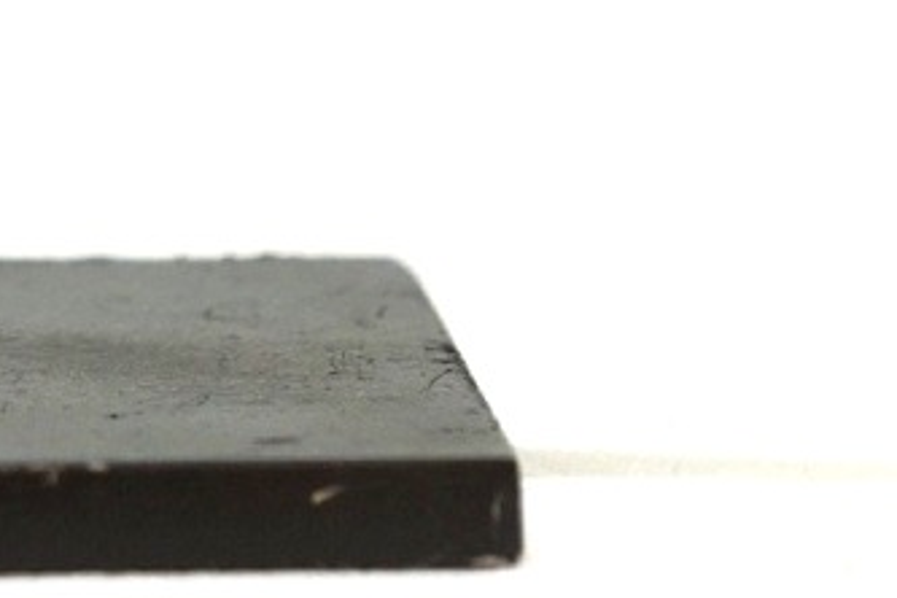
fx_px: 17341
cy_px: -172
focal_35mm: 696
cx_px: -172
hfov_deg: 3.0
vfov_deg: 2.0
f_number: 5.6
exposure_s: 1/200
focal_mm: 129
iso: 400
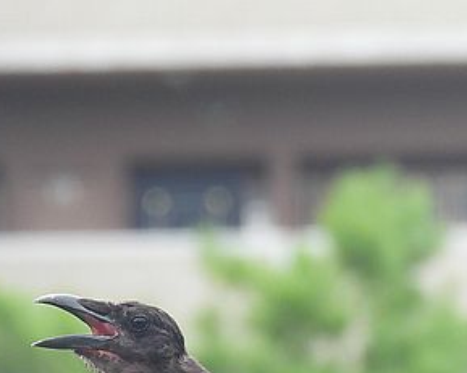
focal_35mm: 1621
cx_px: 420
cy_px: 431
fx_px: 22397
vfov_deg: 1.0
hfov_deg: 1.2
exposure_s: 1/250
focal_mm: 107
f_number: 5
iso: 180
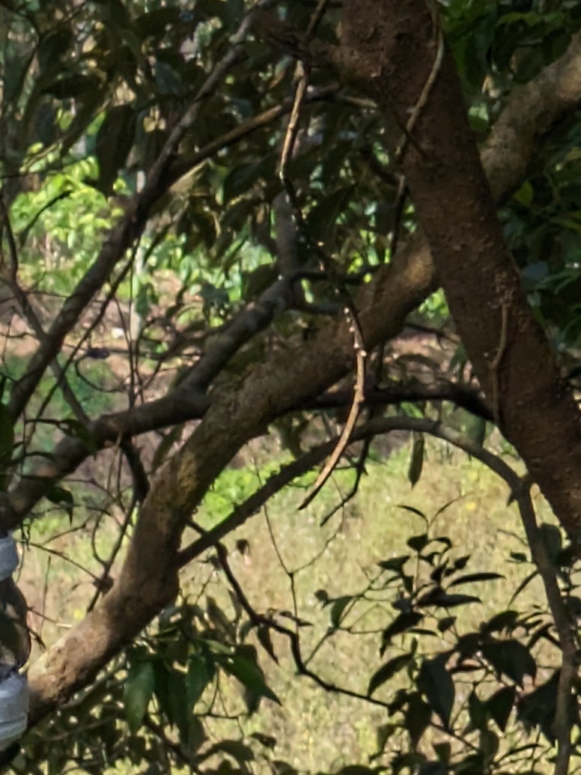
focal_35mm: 228
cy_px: 1205
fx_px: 5103
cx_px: -413
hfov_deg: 6.4
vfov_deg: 8.5
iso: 43
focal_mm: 5.43
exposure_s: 1/2494
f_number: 1.89
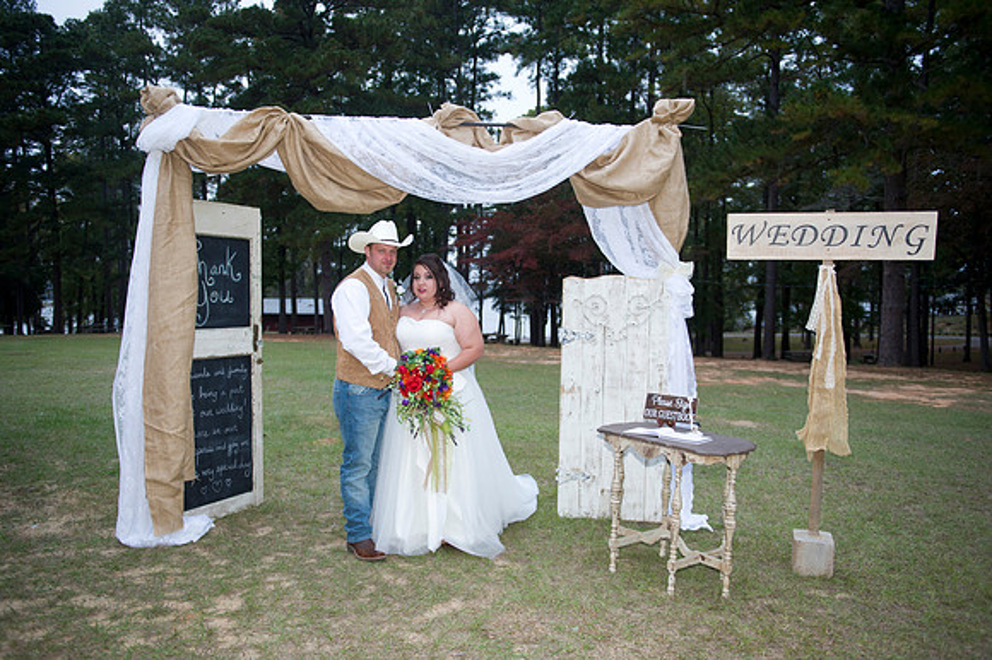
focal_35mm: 29
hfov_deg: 63.7
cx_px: 496
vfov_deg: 44.9
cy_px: 330
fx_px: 799
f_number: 2.8
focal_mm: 29
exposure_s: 1/100
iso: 800
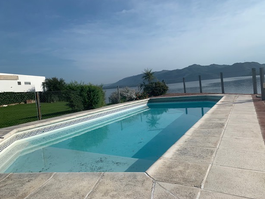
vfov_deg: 51.4
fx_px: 207
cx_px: 135
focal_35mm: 27
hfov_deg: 65.3
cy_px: 98
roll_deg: +3.8
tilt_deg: -3.6
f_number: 1.8
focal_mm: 4.25
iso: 25
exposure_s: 1/4902
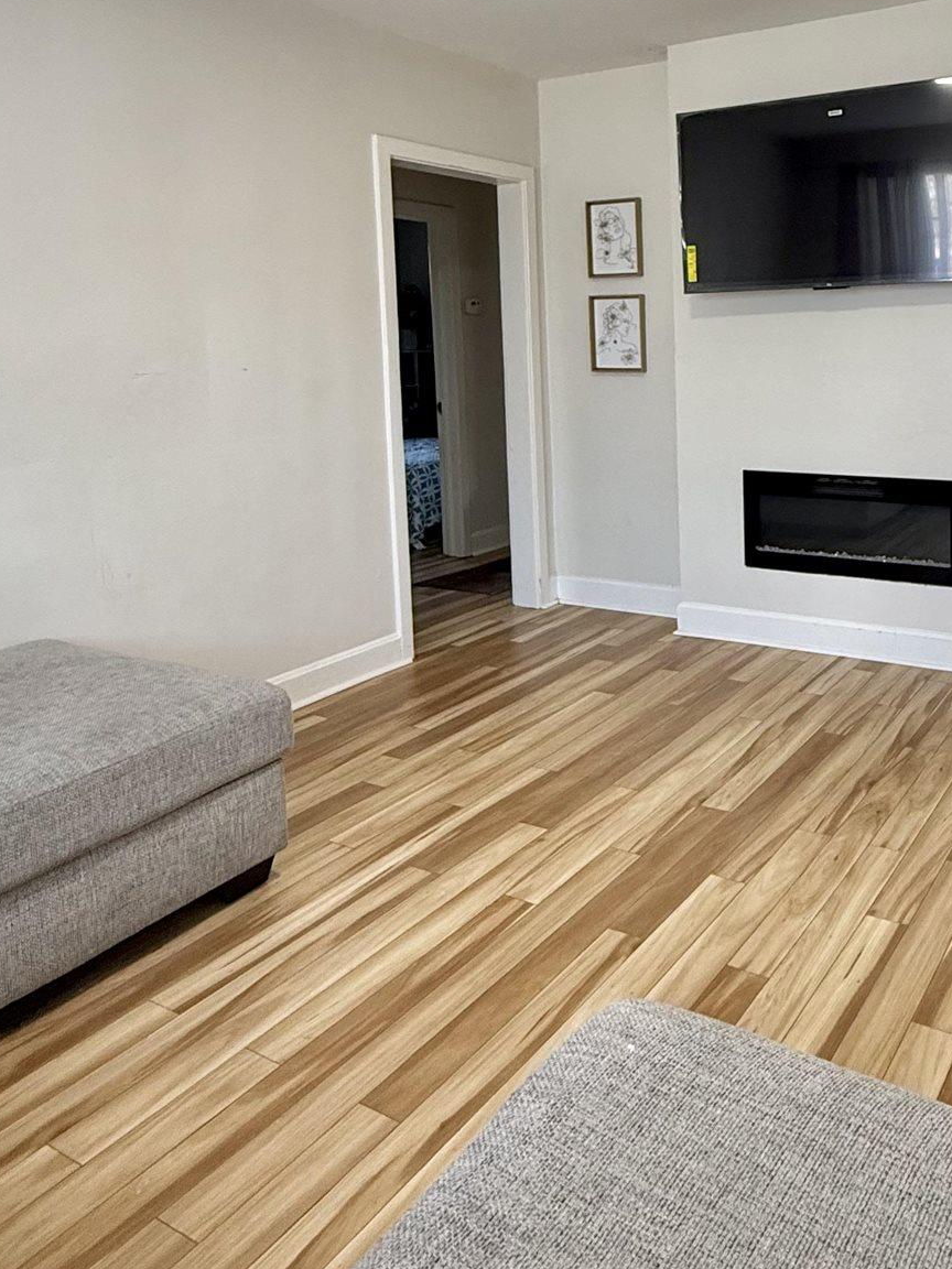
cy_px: 424
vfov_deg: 61.9
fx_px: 1027
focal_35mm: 28
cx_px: 726
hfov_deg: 47.7
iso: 250
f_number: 2.2
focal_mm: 2.22
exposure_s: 1/120
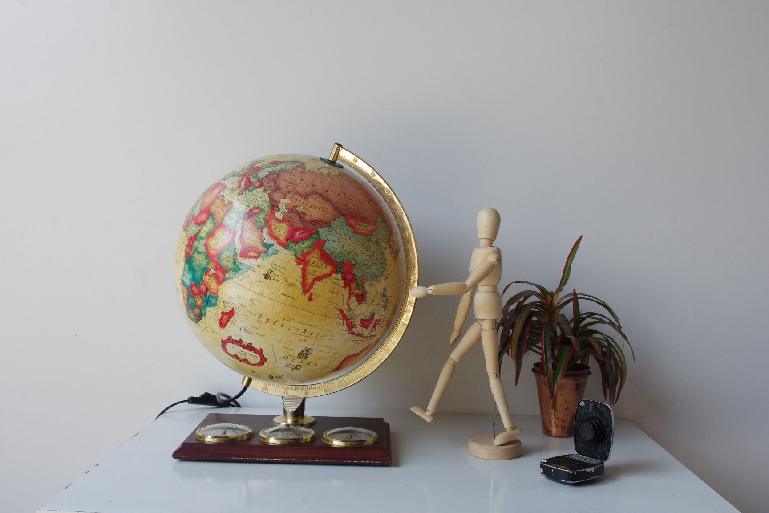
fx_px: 833
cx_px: 384
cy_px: 256
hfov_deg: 49.6
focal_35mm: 39
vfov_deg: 34.2
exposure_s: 1/200
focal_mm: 26.25
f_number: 8
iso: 800
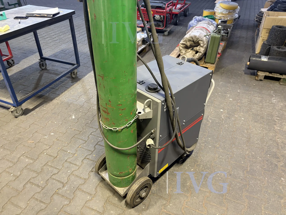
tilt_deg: -30.0
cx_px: 143
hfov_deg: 67.3
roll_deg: +0.4
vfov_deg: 53.1
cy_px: 108
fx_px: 215
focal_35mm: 26
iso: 125
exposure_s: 1/50
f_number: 1.6
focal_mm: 5.96
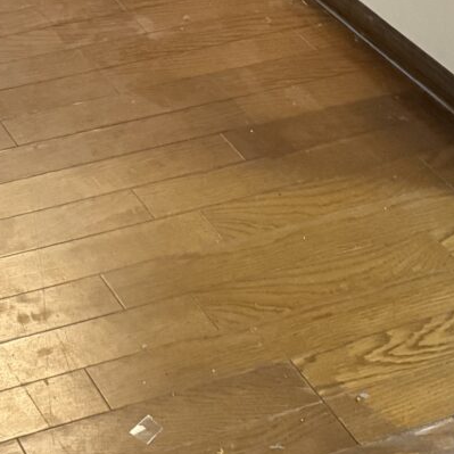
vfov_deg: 16.0
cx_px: -100
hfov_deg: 16.3
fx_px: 1514
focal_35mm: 102
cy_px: -168
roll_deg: -0.1
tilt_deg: -22.4
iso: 640
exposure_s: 1/60
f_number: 1.78
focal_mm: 6.76
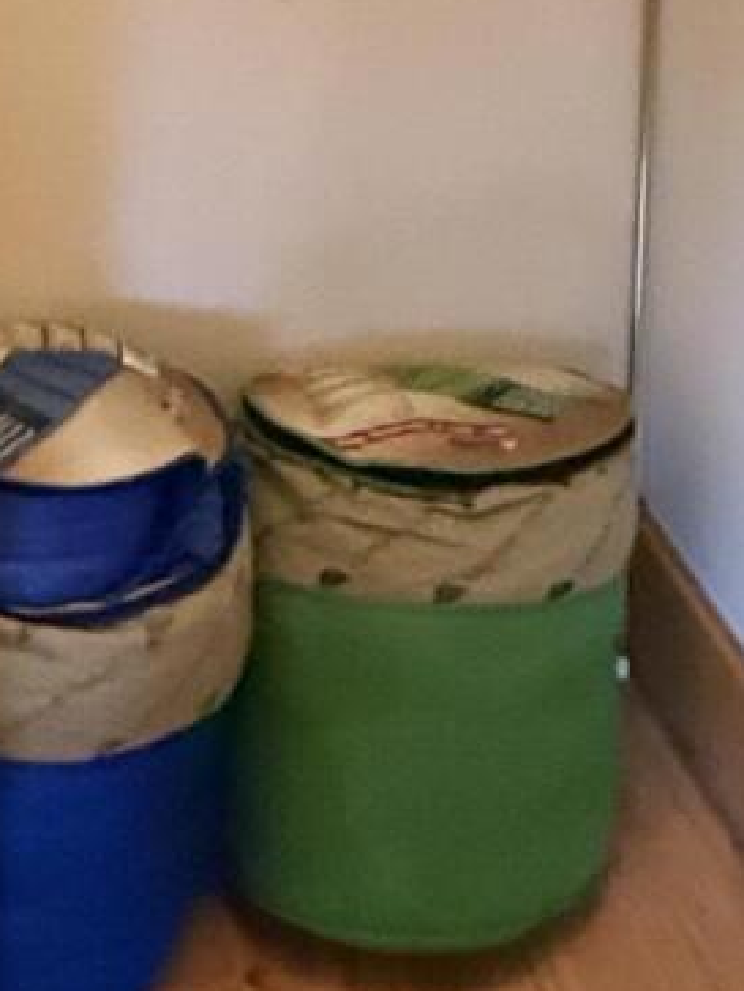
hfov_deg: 19.1
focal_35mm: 77
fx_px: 2207
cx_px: 406
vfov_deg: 22.3
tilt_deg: -12.0
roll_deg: -1.3
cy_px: -346
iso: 1250
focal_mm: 2.22
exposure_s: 1/60
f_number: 2.2
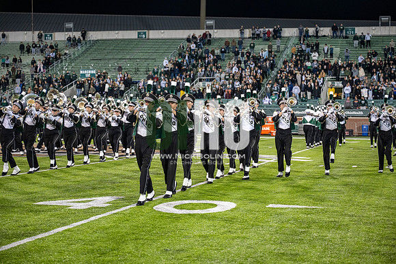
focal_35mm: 70
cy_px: 132
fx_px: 770
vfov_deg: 19.5
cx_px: 198
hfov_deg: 28.8
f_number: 3.2
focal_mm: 70
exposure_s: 1/500
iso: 1250
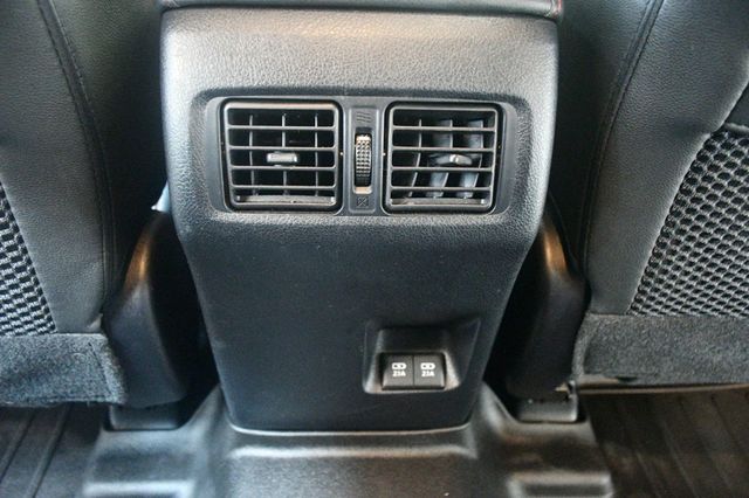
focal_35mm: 30
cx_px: 374
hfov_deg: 62.0
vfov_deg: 43.6
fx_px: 624
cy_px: 249
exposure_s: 1/13
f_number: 3.5
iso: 12800
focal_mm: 20
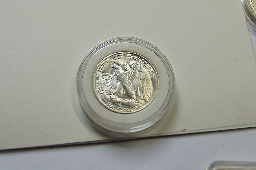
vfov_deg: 26.4
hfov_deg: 38.9
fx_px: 362
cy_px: 85
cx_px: 128
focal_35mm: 51
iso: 100
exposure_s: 1/80
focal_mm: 17
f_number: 4.5
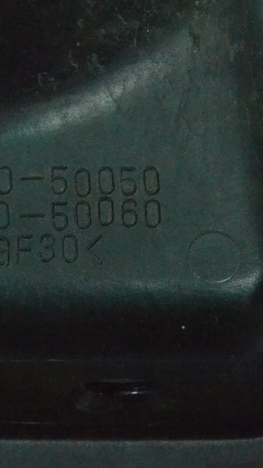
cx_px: 31
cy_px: 209
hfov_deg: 9.4
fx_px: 1599
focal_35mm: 129
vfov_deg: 16.6
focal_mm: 45
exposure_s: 1/80
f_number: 14
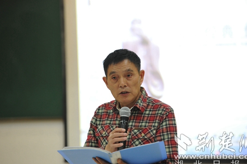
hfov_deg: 12.0
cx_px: 128
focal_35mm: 171
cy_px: 86
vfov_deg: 8.0
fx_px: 1172
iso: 1600
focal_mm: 160
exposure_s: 1/125
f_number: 3.2
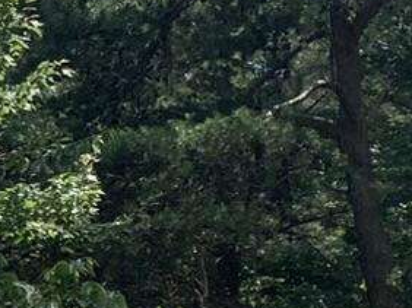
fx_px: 2248
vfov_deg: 7.8
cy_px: 375
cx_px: -450
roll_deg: -1.5
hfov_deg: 9.7
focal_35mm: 189
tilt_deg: +3.1
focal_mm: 4.25
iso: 25
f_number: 1.8
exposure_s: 1/1748
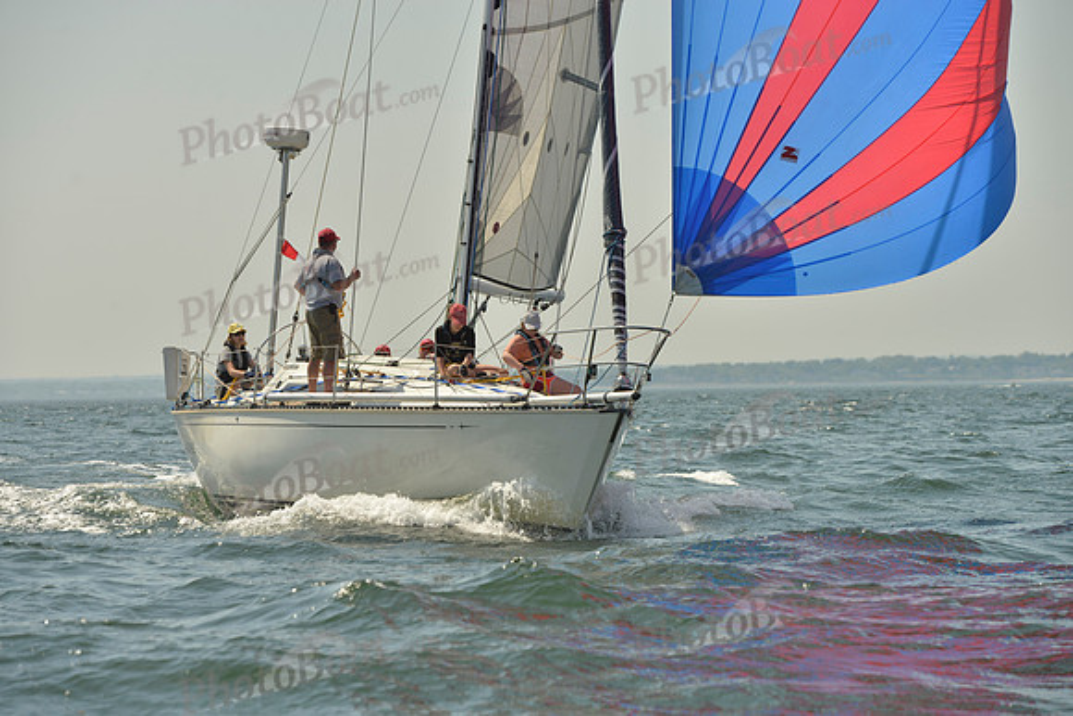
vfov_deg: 9.5
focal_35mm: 145
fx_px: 4323
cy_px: 358
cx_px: 536
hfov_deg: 14.2
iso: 200
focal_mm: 145
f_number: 8
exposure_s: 1/1250
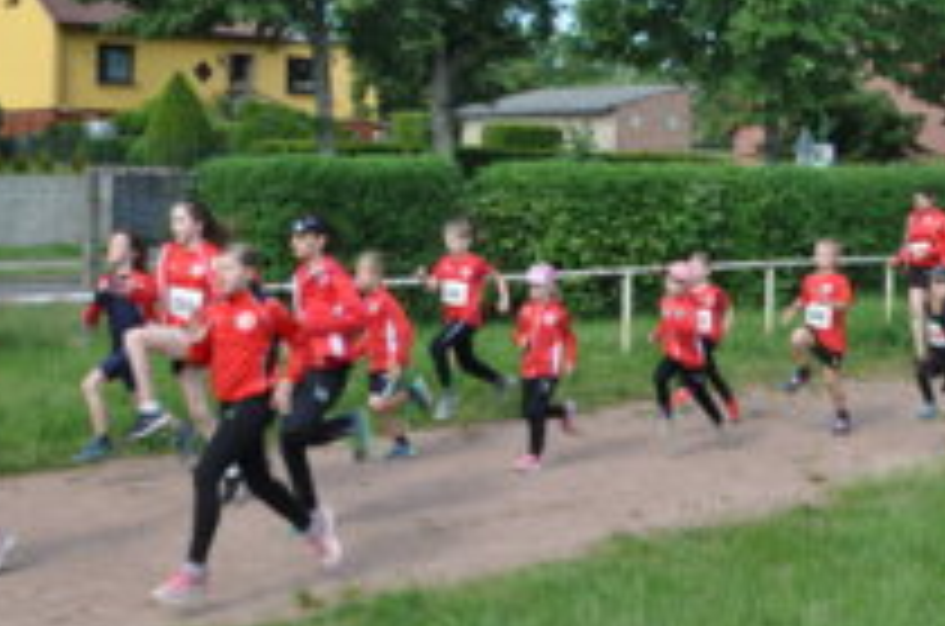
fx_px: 1650
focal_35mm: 63
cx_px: 468
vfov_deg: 21.2
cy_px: 117
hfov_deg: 32.0
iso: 200
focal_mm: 22
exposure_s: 1/125
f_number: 11
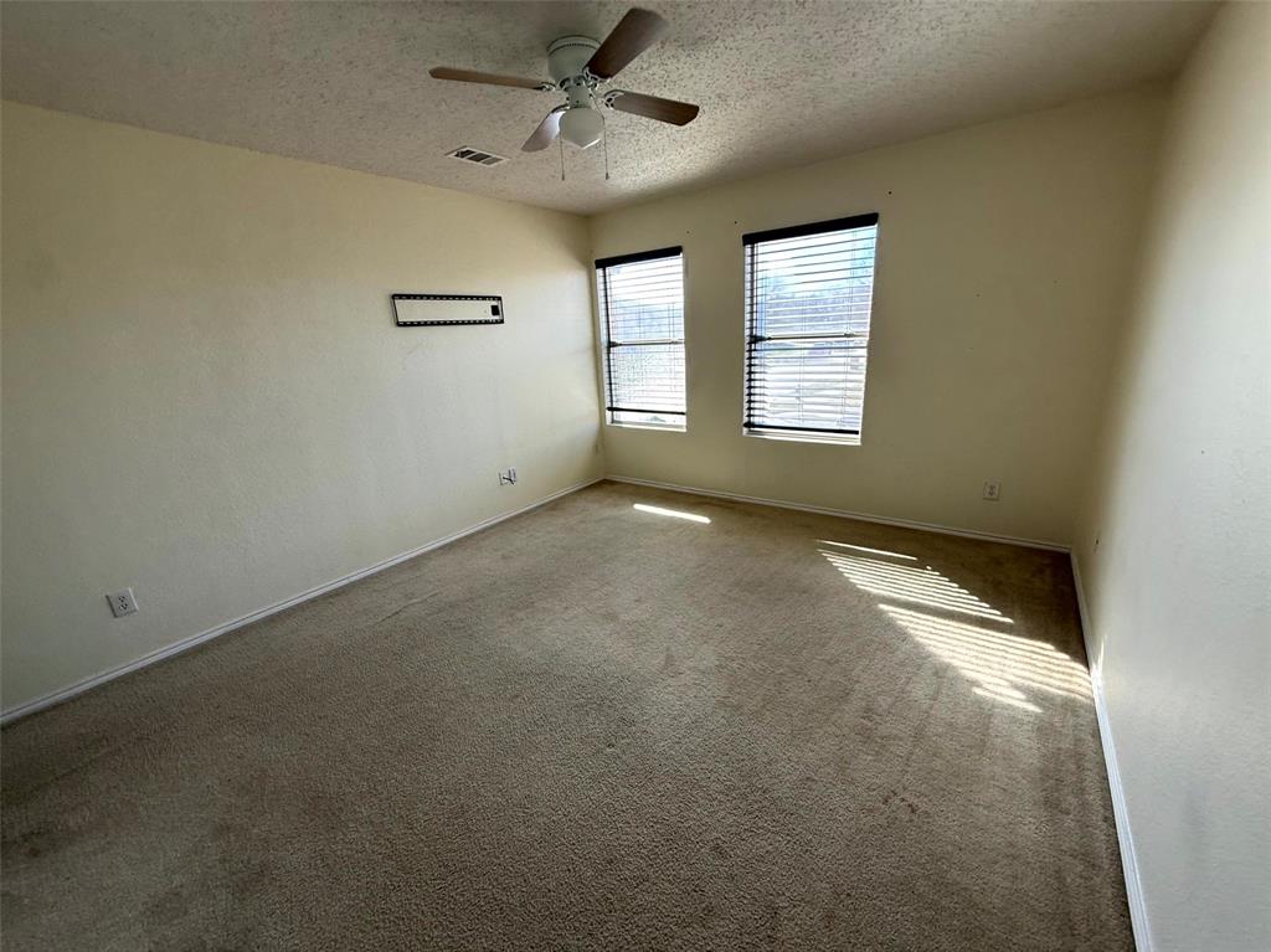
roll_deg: +2.8
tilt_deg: -9.4
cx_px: 636
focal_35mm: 14
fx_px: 514
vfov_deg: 85.6
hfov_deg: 102.1
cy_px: 476
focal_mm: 2.22
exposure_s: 1/99
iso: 64
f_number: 2.2
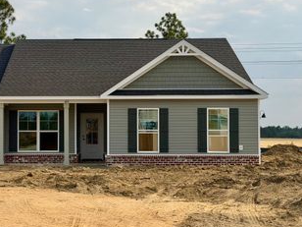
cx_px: 88
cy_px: 110
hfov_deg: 24.8
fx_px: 680
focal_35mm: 78
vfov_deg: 18.9
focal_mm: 6.76
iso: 80
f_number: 1.78
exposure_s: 1/3226
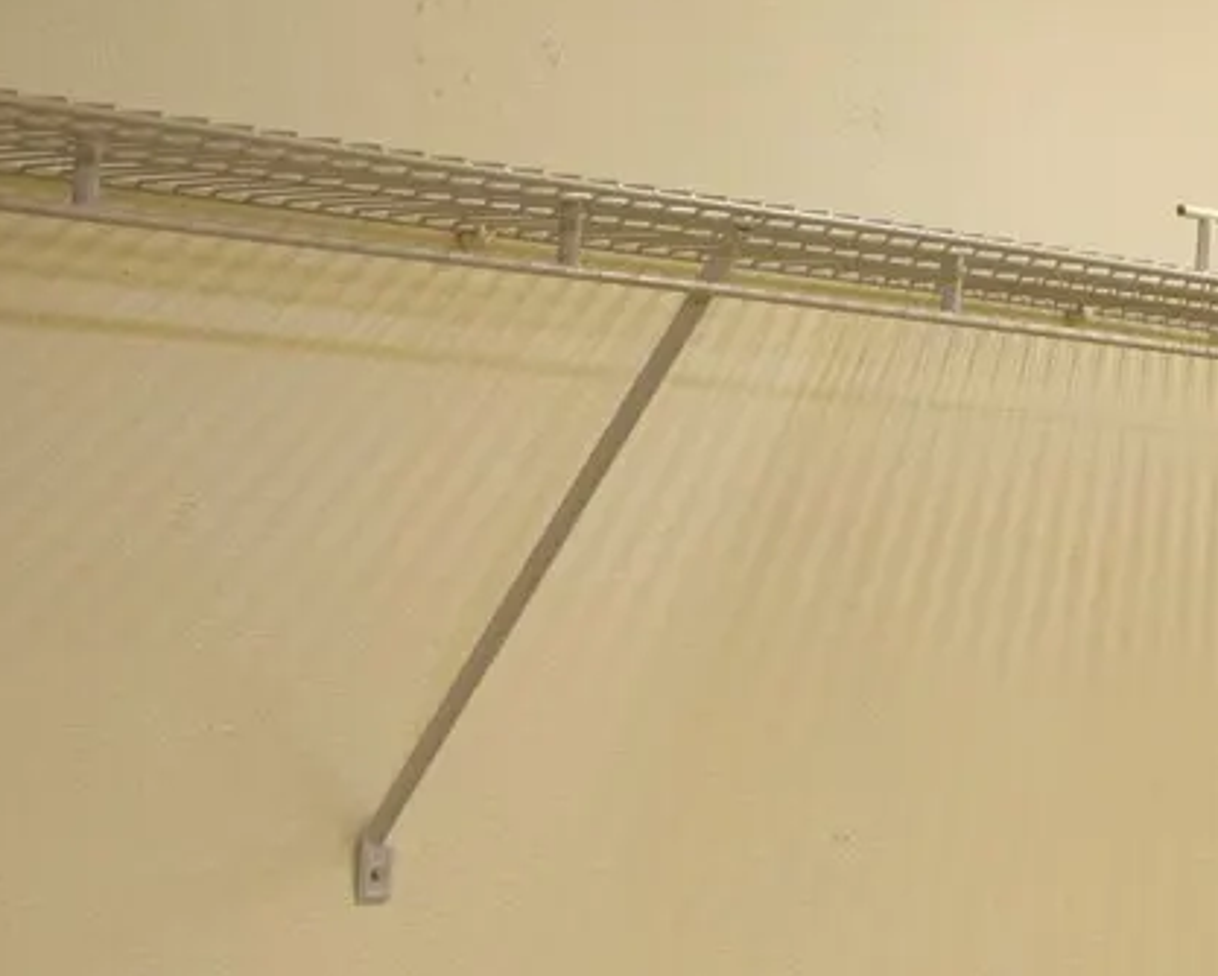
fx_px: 3715
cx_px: 2052
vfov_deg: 14.8
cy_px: 855
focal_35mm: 103
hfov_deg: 16.3
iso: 400
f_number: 5.6
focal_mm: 18
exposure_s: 1/125
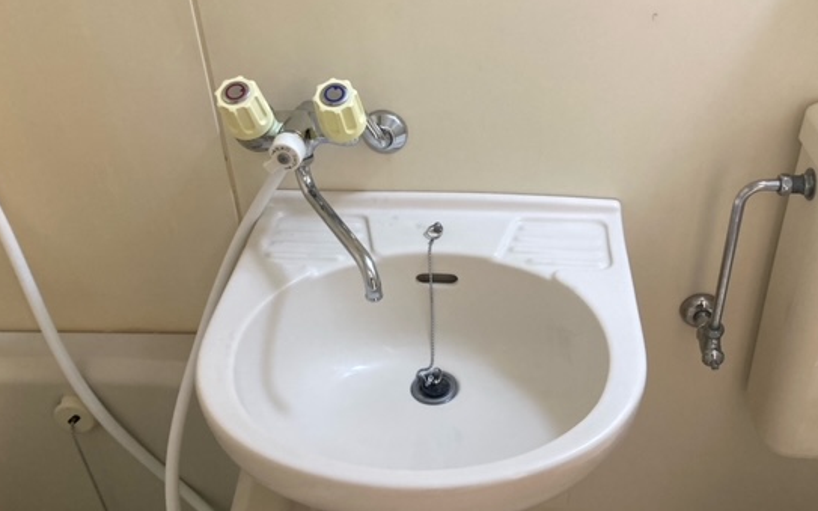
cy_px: 258
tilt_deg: -35.2
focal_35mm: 35
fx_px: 780
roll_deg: +0.4
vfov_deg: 36.3
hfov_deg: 55.1
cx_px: 467
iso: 160
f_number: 1.8
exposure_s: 1/50
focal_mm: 3.99
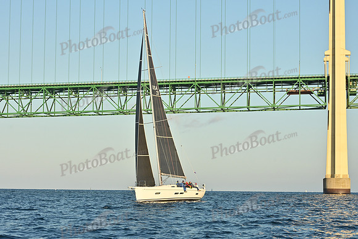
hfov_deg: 20.8
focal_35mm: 98
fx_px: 975
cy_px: 120
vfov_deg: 14.0
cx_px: 179
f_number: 11
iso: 800
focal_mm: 98
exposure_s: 1/1000
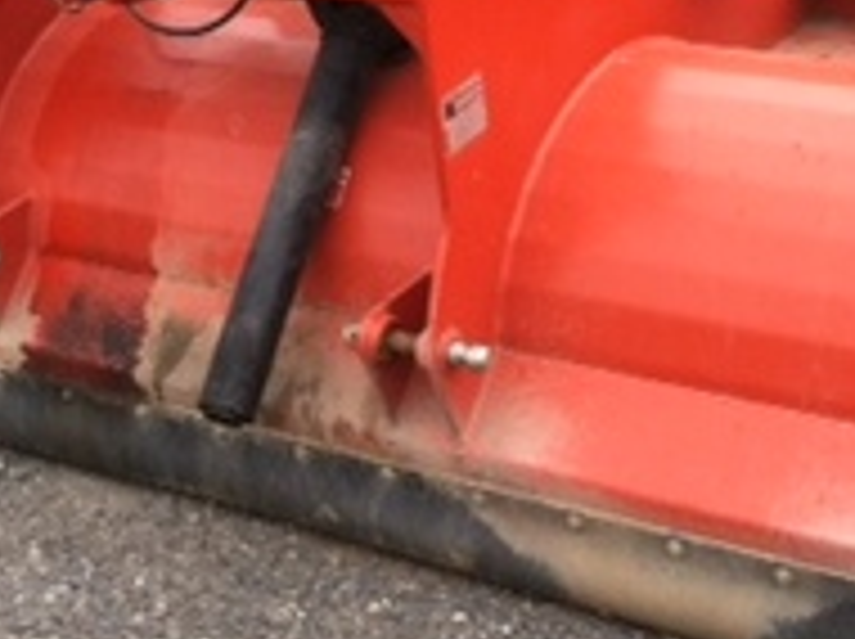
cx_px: 369
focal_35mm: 100
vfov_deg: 14.8
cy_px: 342
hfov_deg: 19.7
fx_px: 2467
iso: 80
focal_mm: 3.85
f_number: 2.8
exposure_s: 1/130
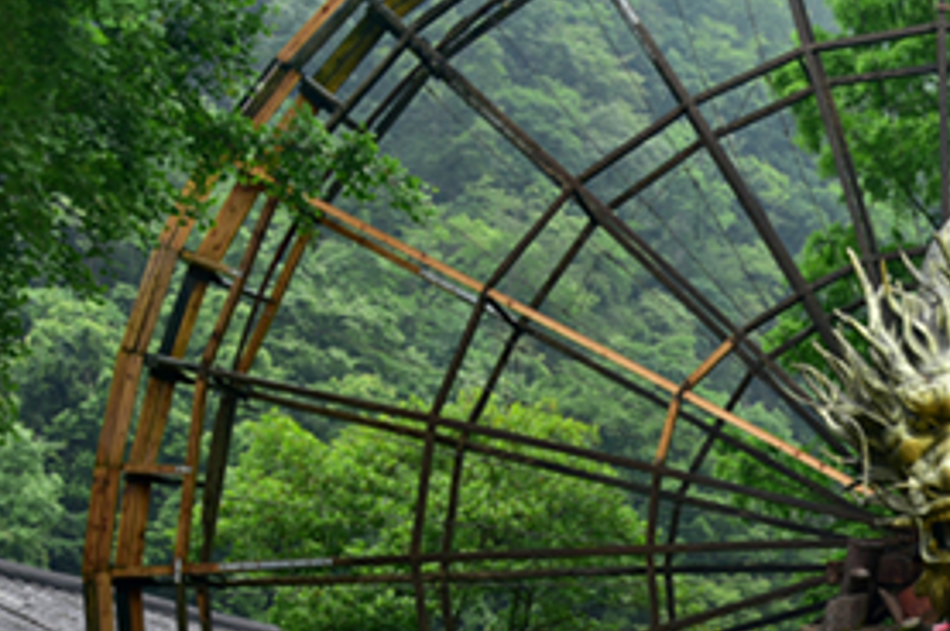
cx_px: 1046
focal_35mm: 81
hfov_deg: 23.5
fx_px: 2135
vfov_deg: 16.5
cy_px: 636
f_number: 5.6
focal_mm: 32
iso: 140
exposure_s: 1/125
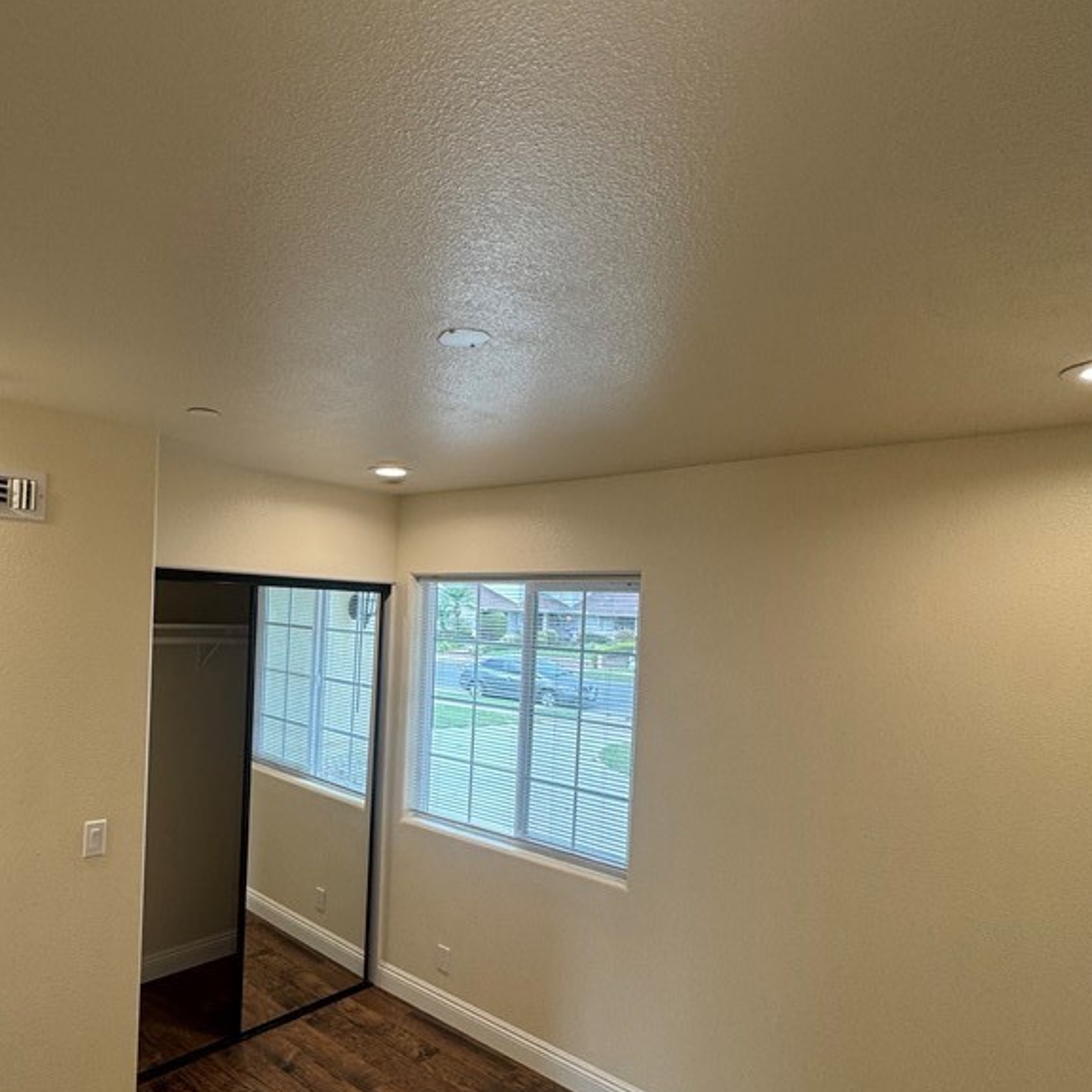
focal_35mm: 22
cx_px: 391
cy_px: 626
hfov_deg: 68.2
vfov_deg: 69.3
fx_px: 785
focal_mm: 2.22
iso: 100
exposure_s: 1/120
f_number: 2.2
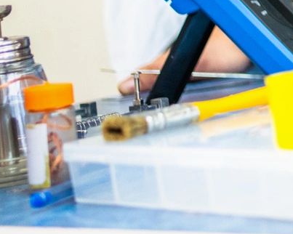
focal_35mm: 173
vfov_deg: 8.5
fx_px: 1499
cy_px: -202
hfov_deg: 9.9
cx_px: 689
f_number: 2.5
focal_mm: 35
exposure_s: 1/125
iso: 1250
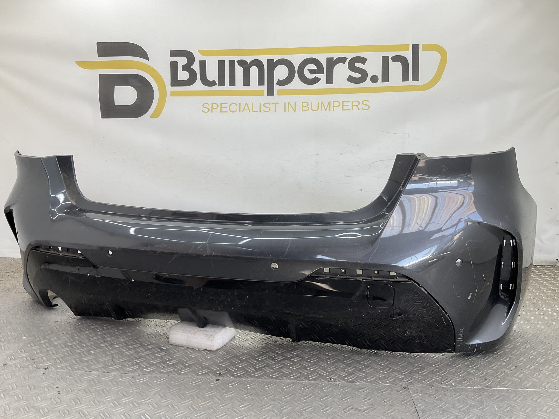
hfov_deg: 61.7
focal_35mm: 29
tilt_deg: -7.0
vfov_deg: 48.2
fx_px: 468
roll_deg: -1.3
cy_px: 210
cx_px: 280
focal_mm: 3
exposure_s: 1/120
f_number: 1.8
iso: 16
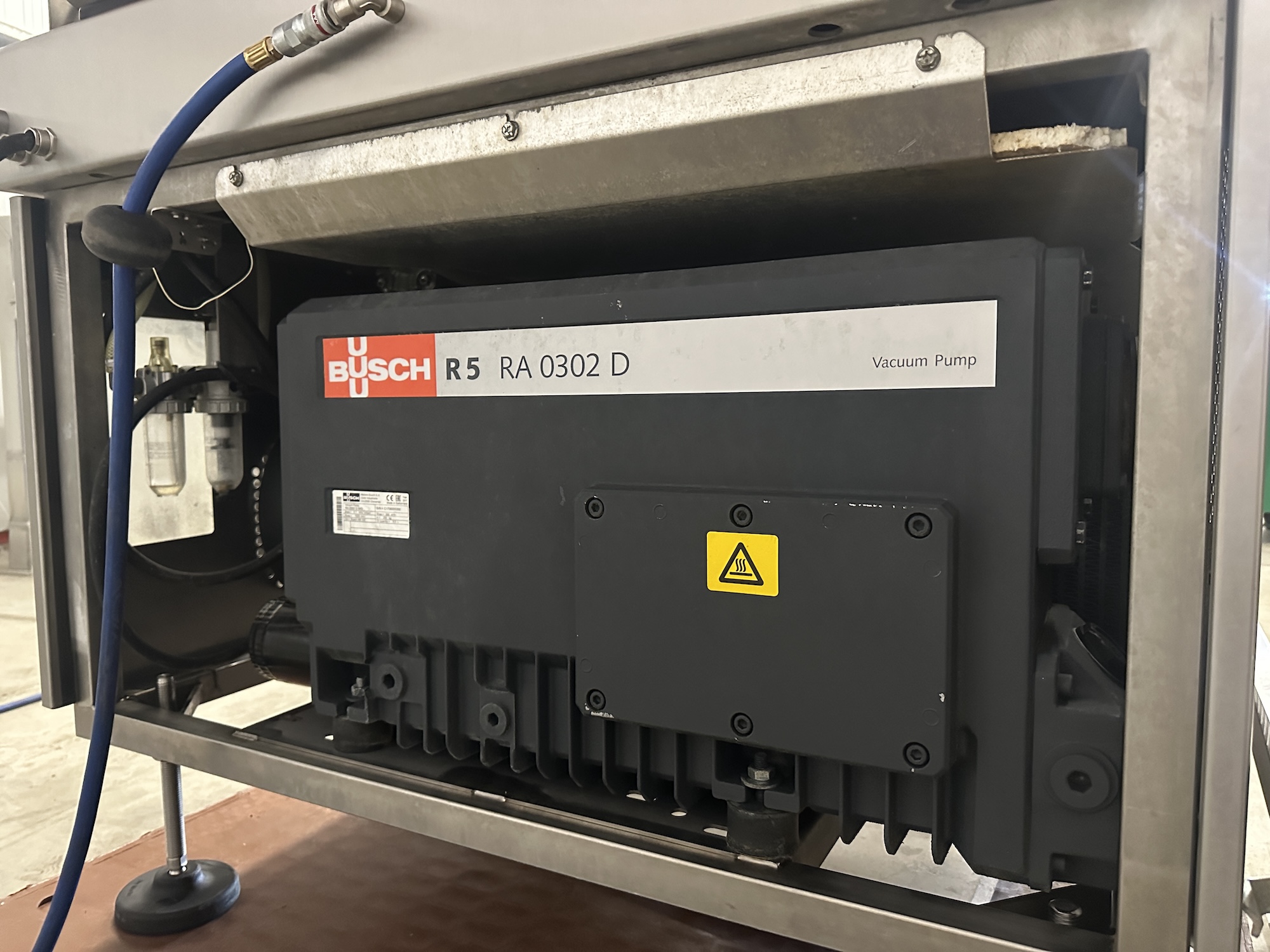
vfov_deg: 56.8
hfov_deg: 71.6
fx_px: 881
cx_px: 635
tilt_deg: -4.2
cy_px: 476
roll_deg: +1.3
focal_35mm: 24
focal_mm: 6.86
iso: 1000
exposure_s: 1/33
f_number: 1.78
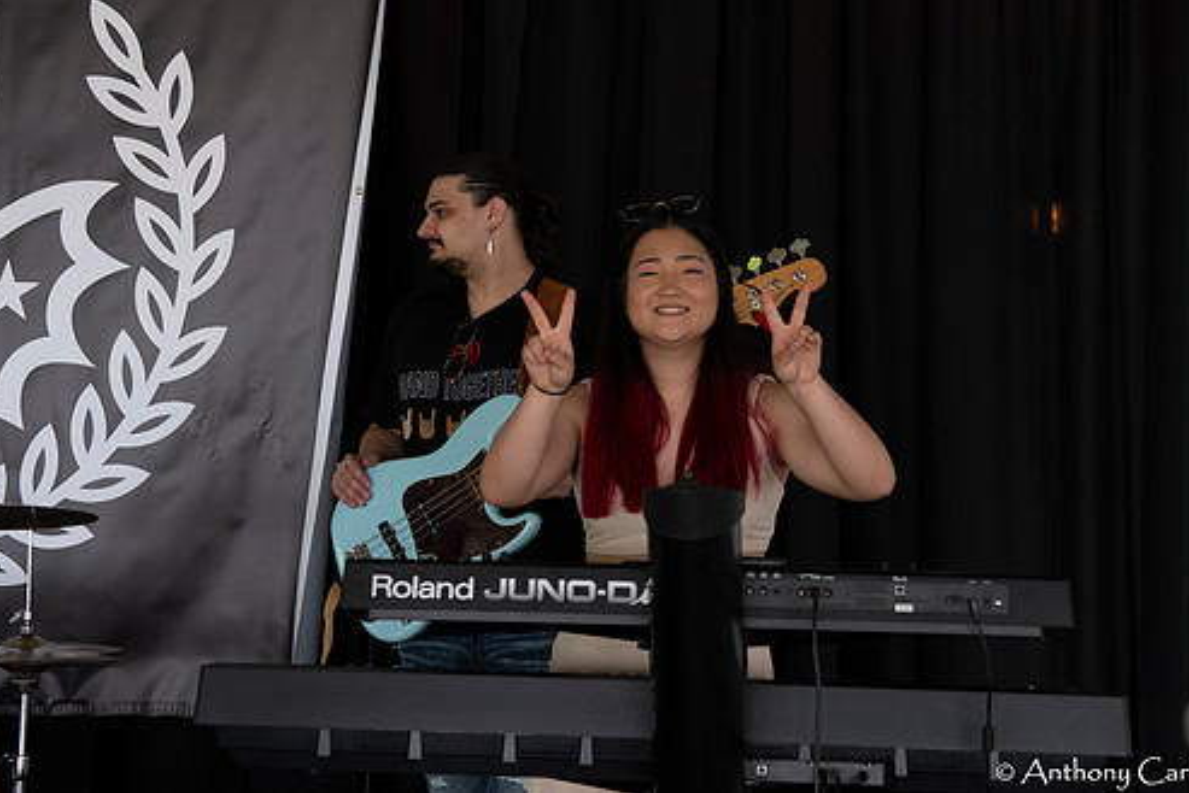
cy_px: 329
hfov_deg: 30.1
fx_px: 2213
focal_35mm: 67
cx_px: 644
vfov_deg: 20.3
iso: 500
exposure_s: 1/320
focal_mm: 38
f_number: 3.5
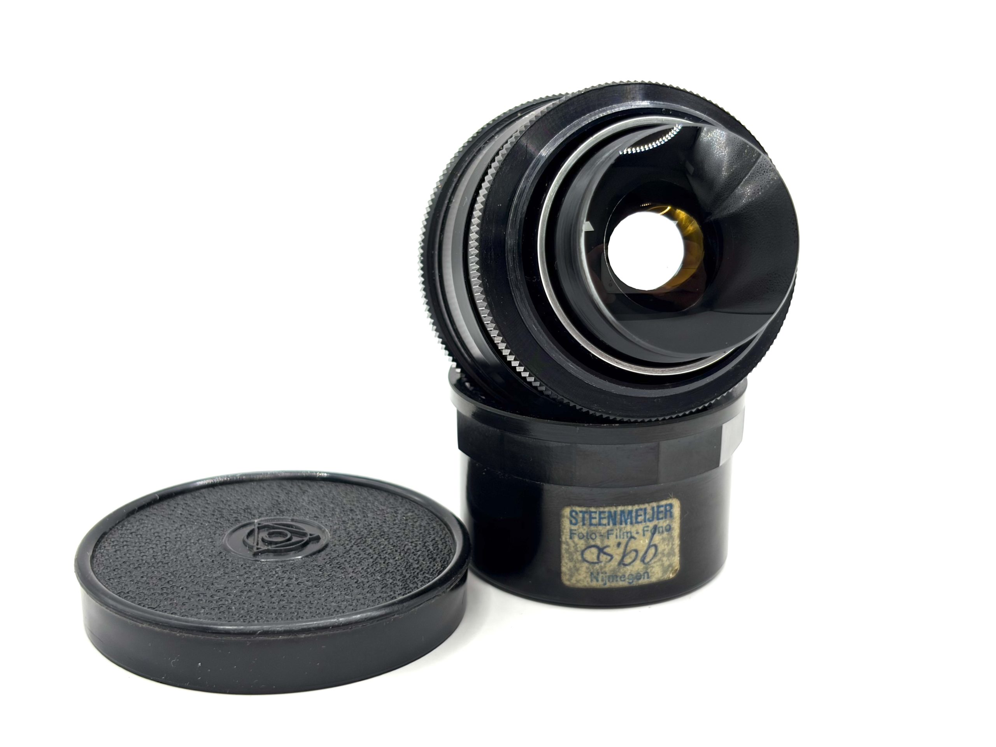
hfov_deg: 36.8
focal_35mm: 52
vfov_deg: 28.0
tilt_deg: -18.2
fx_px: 1496
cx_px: 498
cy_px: 374
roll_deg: -0.3
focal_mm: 5.96
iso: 32
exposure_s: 1/192
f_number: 1.6
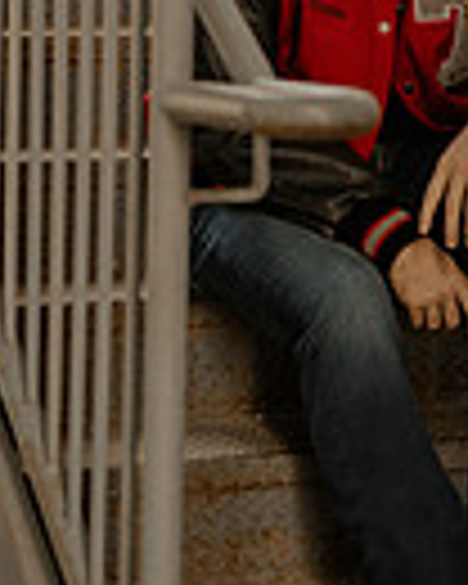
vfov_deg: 11.8
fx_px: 2805
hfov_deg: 9.5
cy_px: 4
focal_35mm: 162
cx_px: 432
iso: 800
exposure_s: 1/125
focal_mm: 50
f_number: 1.8
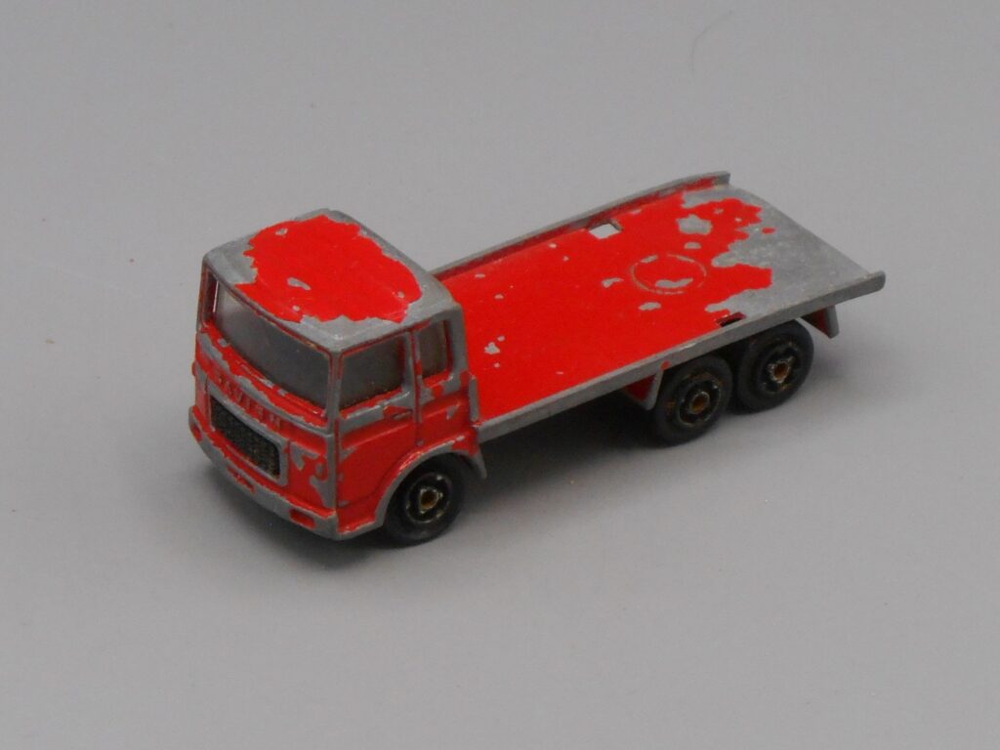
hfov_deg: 18.7
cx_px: 500
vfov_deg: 14.1
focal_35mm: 105
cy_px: 375
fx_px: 3033
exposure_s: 1/250
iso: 280
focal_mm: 18.8
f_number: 5.1
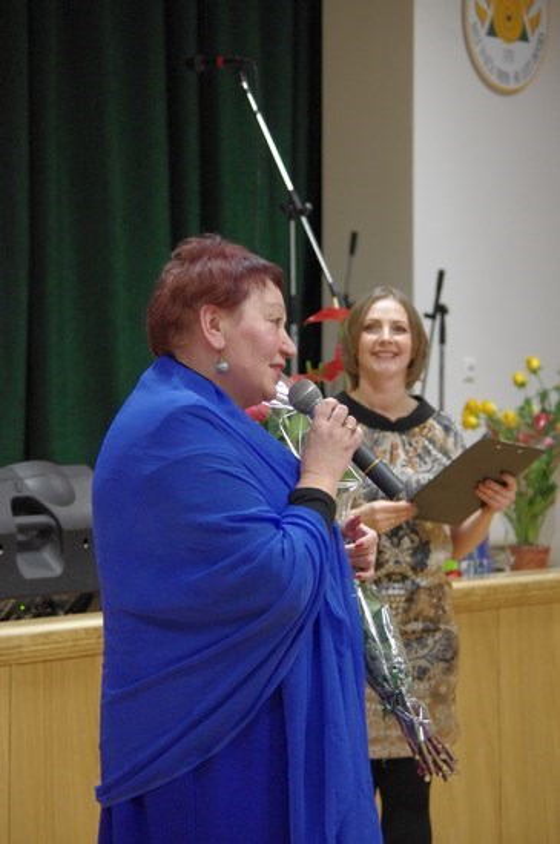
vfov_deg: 15.6
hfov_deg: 10.4
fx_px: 3090
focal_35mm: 132
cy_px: 422
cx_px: 280
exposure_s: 1/60
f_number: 4.5
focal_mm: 87.5
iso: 3200
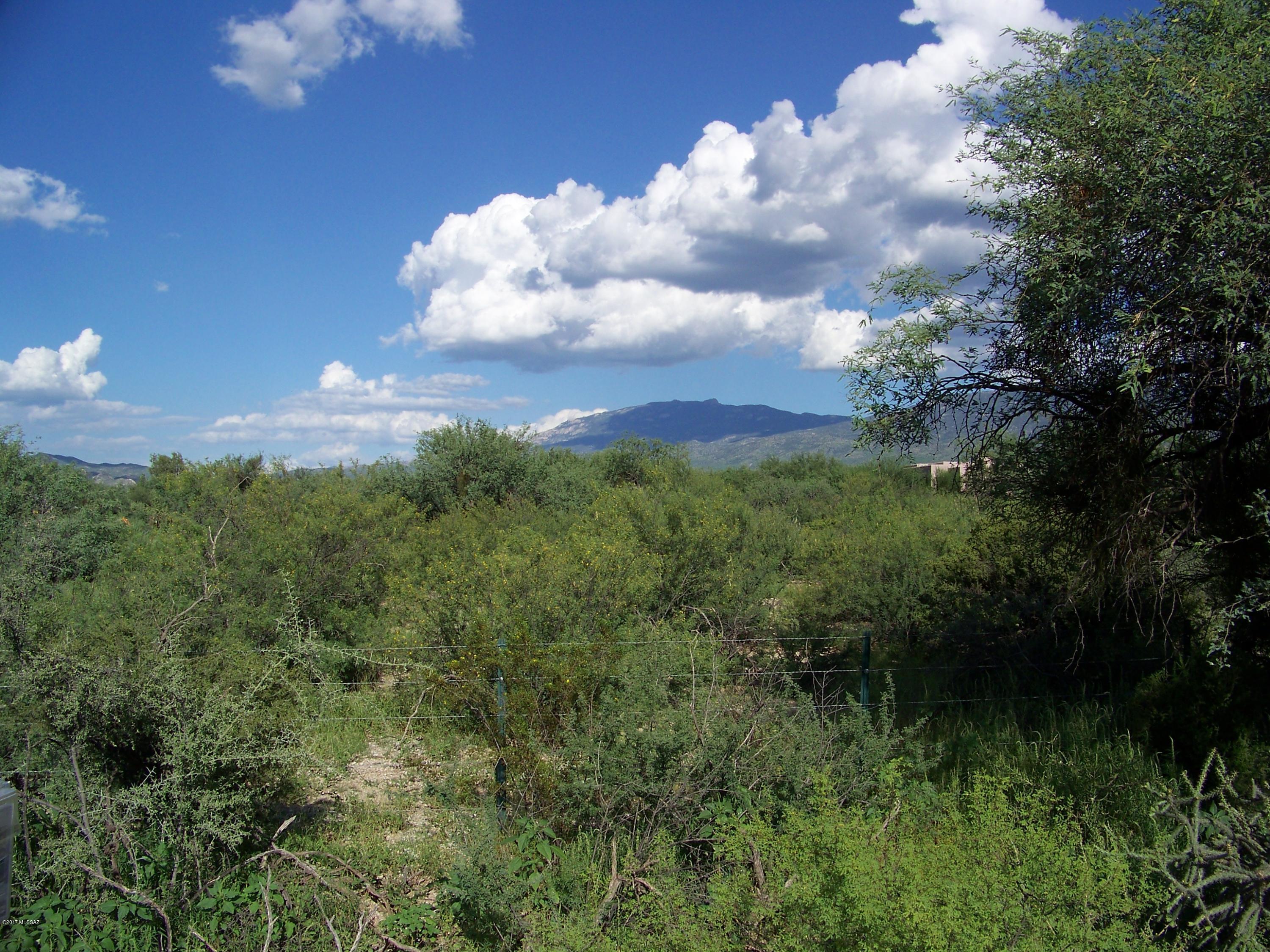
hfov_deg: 51.4
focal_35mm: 36
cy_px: 476
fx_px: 1321
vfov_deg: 39.7
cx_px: 635
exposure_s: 1/800
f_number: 4
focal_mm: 5.85
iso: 64
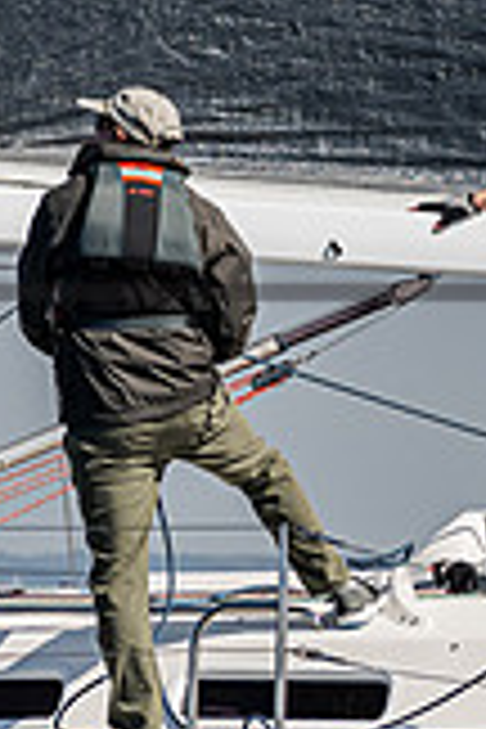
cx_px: -373
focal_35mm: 481
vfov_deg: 4.3
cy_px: 378
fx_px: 9739
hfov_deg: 2.8
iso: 400
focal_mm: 100
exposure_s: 1/6400
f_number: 4.5
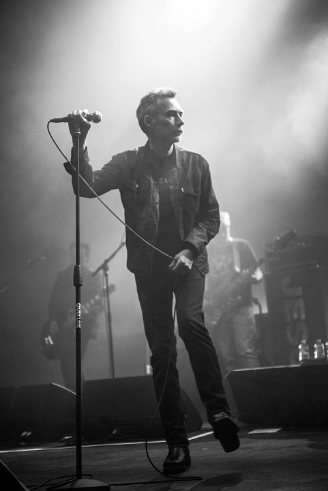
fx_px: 955
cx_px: 164
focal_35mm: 70
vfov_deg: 28.8
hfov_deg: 19.5
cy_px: 246
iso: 2000
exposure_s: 1/100
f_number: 2.8
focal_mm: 70
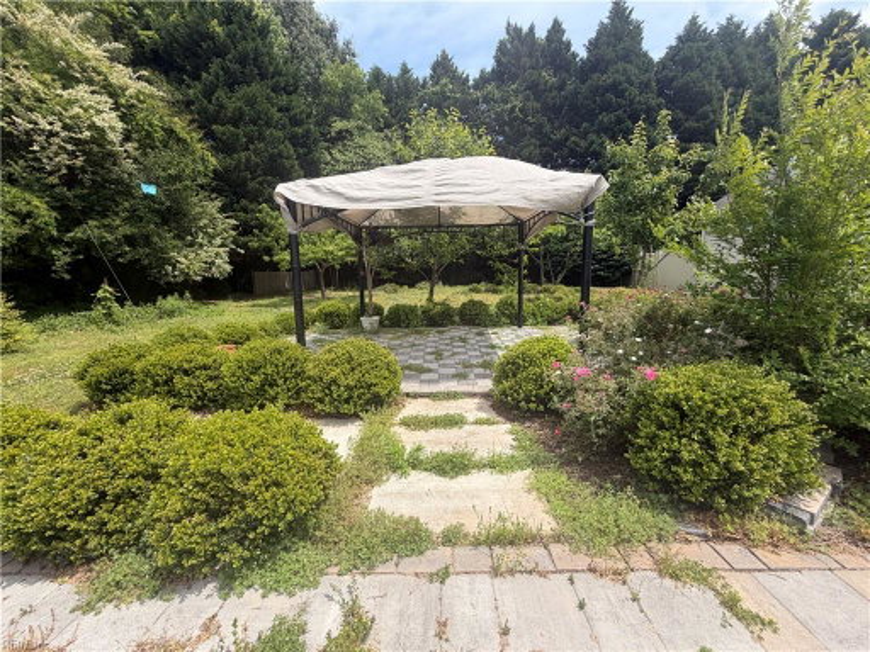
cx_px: 435
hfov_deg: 102.1
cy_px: 326
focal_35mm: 14
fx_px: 352
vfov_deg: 85.7
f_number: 2.2
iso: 40
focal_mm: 2.22
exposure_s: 1/770
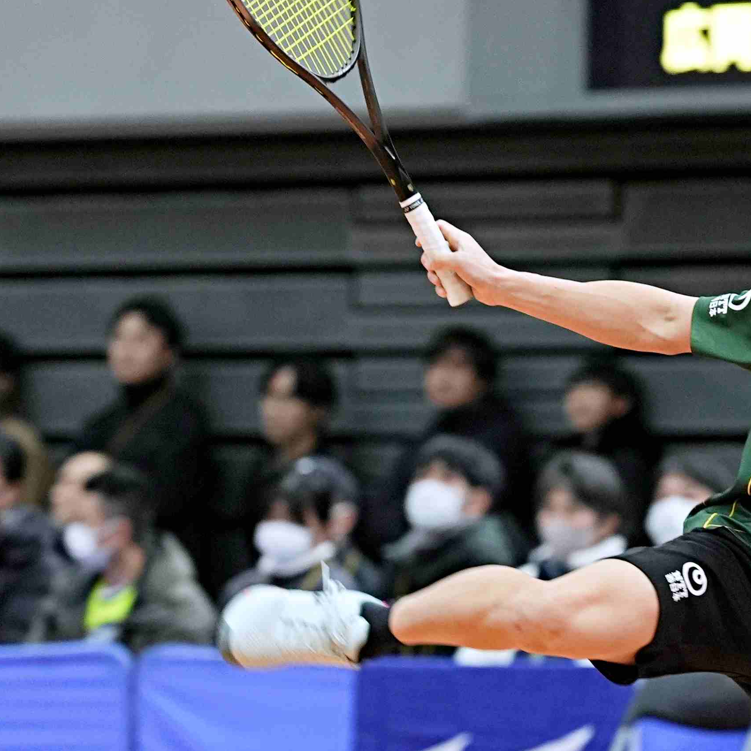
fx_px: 9867
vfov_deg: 4.4
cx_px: 494
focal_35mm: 402
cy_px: 564
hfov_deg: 4.4
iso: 1600
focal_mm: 136
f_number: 2.8
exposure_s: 1/400
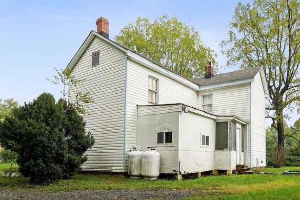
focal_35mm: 29
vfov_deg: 44.1
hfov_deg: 63.1
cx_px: 185
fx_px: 241
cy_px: 58
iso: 640
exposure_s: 1/80
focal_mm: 16.5
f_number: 9
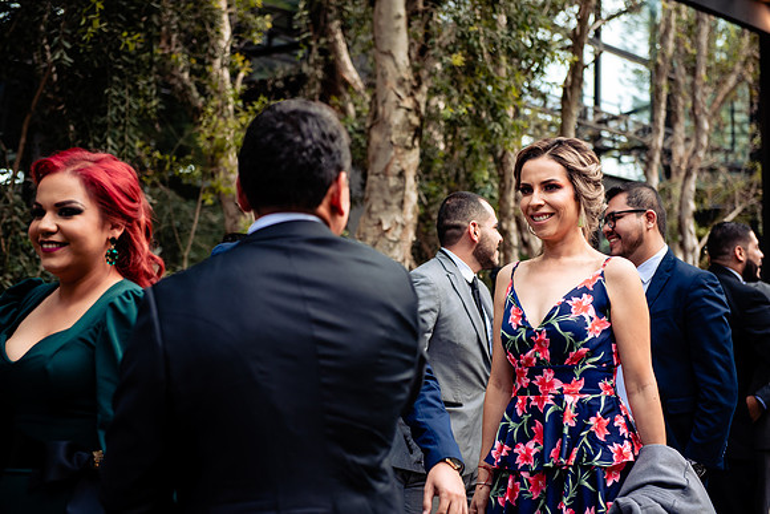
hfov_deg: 28.8
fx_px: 1498
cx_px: 385
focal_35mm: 70
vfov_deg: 19.5
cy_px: 257
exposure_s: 1/125
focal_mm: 70
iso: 500
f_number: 3.5
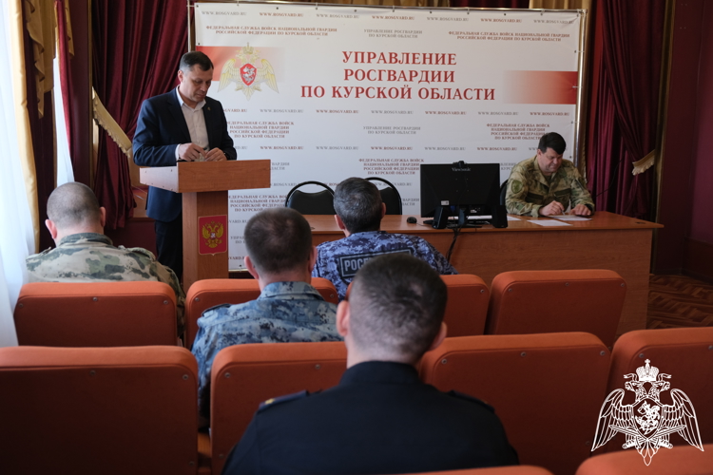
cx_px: 356
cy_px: 238
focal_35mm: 49
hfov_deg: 40.3
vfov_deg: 27.5
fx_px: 970
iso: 400
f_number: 3.6
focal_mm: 32.9
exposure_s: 1/30
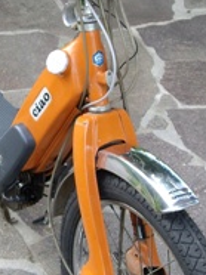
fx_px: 1074
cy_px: 149
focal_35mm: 135
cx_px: 44
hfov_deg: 10.9
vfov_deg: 14.6
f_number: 3
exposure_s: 1/125
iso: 100
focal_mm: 7.6
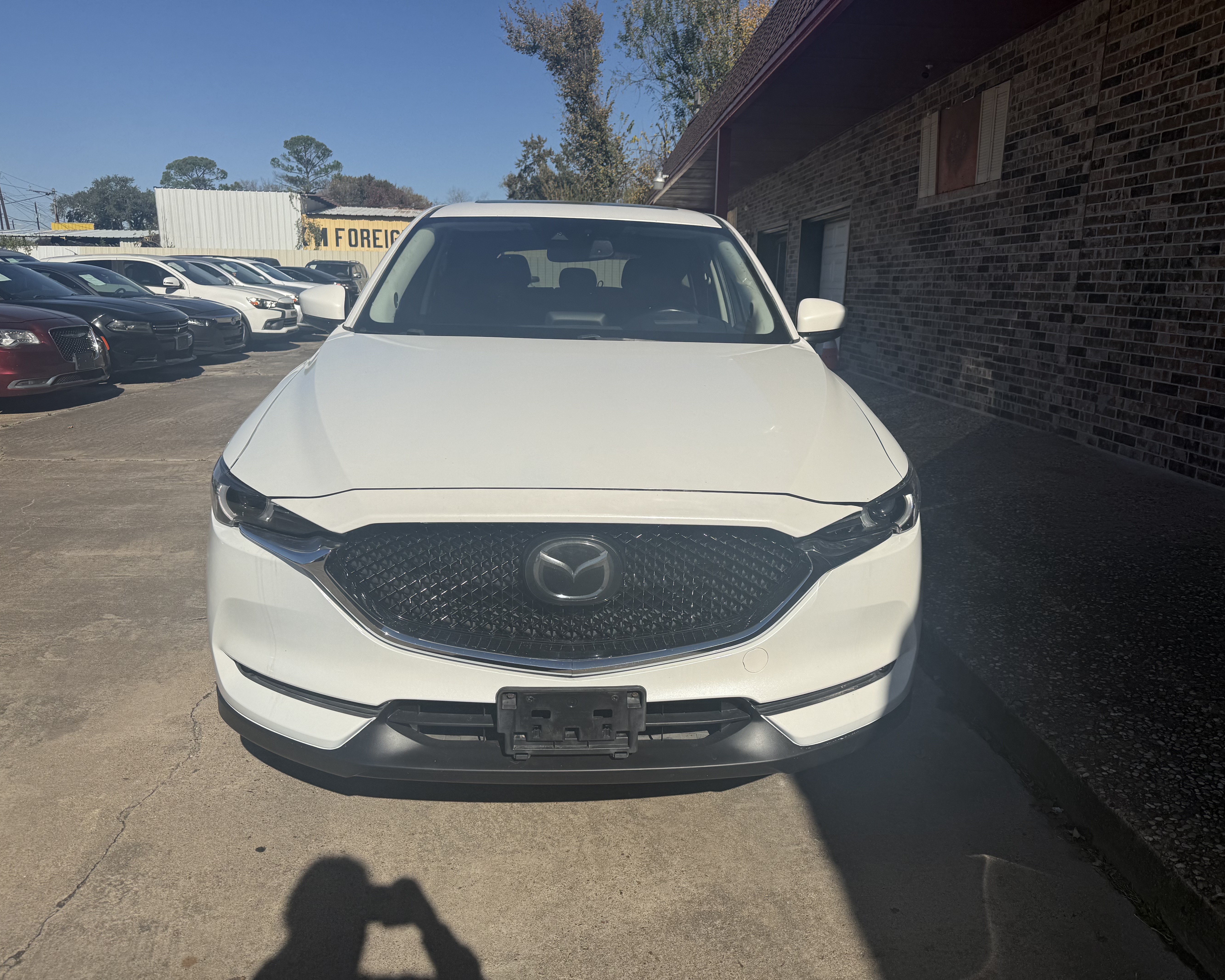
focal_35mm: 25
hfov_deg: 68.1
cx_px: 618
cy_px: 490
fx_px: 906
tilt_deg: -12.2
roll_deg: +0.0
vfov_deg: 56.8
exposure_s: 1/10309
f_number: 1.78
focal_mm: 6.76
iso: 80
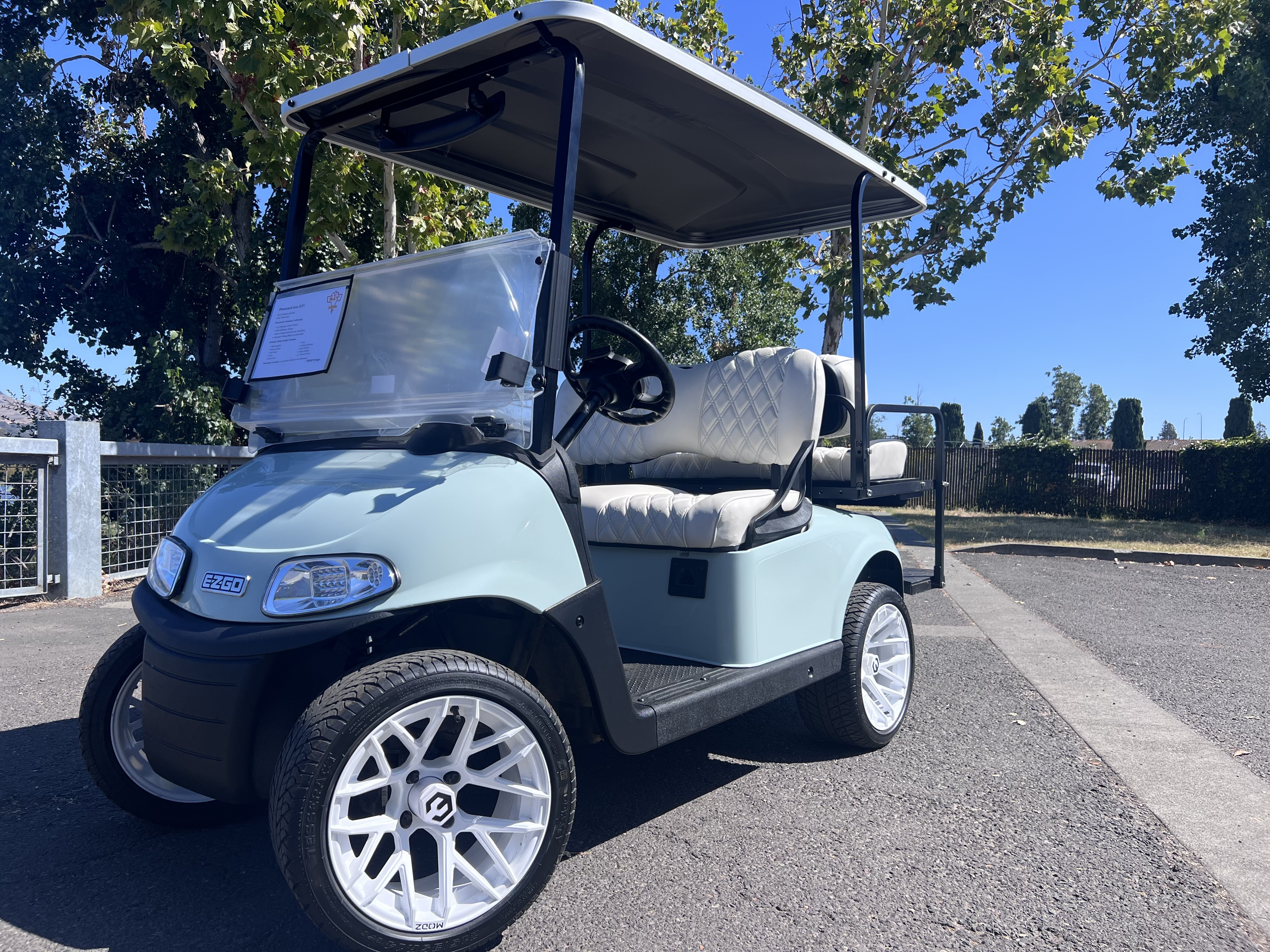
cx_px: 635
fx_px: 954
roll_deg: -2.0
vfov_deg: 53.1
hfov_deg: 67.3
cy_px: 476
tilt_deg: -0.3
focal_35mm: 26
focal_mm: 5.7
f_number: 1.5
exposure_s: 1/3257
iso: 50
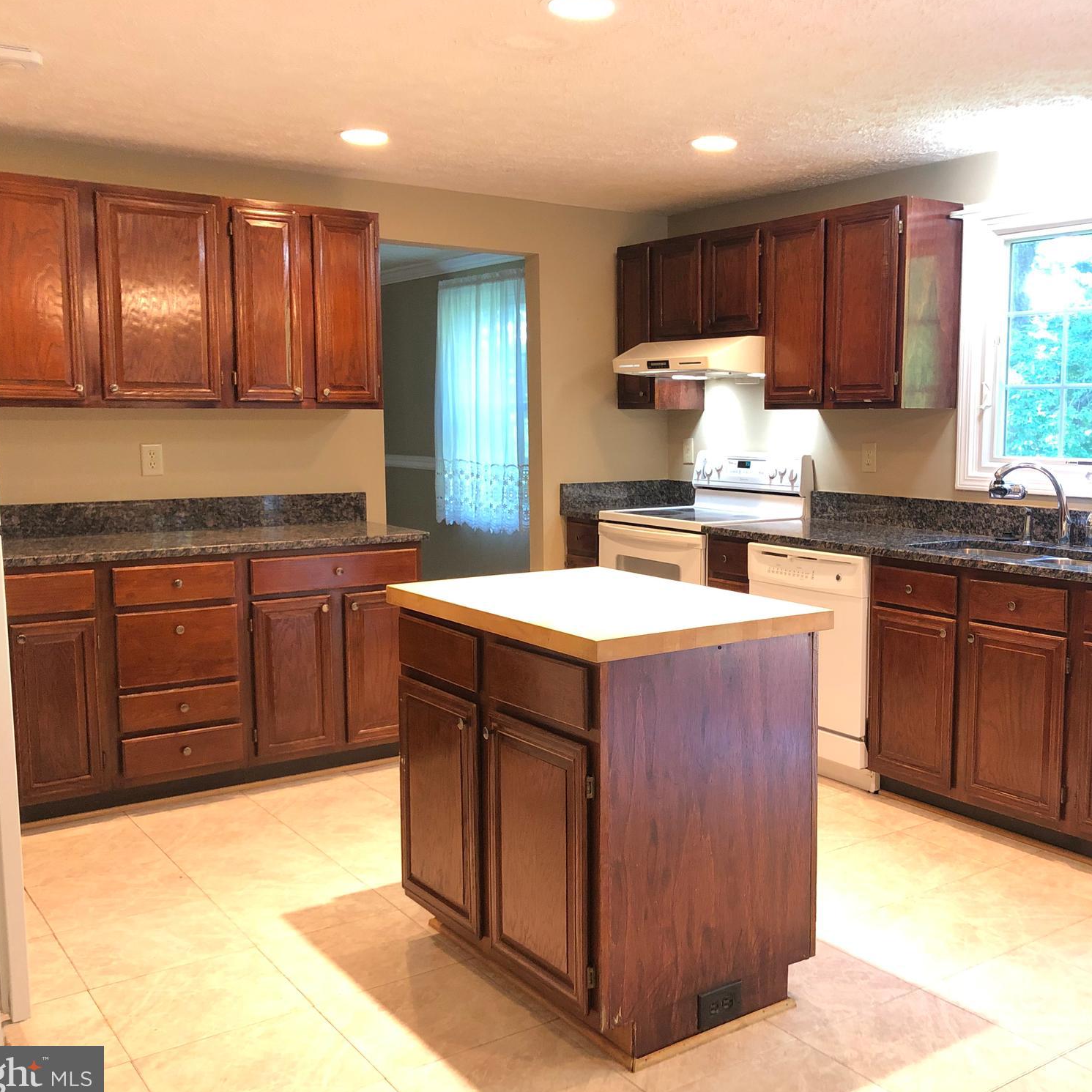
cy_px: 543
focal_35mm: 34
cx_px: 671
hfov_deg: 48.1
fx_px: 1213
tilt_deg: -6.2
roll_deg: +0.5
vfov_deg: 48.5
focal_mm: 4
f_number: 1.8
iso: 80
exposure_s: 1/15
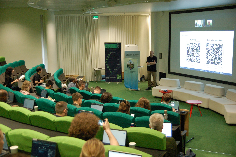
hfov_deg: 42.4
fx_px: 305
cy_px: 78
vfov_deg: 28.9
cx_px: 118
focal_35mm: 46
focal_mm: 31
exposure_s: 1/125
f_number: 3.5
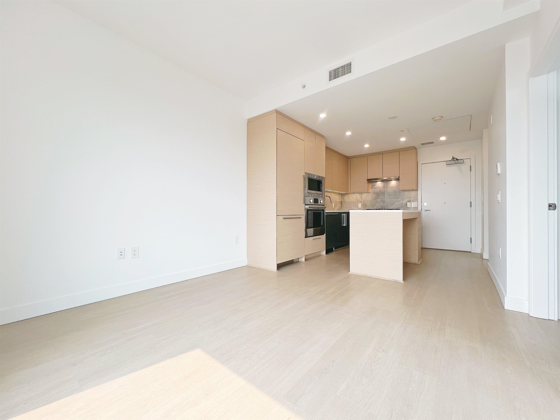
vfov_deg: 89.9
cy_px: 210
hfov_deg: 106.2
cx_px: 280
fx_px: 210
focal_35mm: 13
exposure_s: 1/167
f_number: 1.8
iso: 32
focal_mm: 1.57
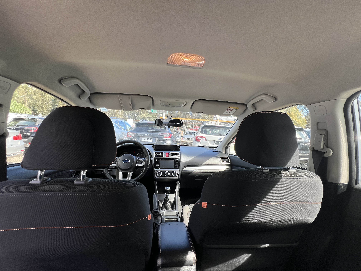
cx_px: 180
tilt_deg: -3.5
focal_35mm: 13
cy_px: 136
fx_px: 136
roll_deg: -3.0
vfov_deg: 89.9
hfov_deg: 106.2
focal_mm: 1.57
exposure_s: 1/205
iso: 32
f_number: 1.8
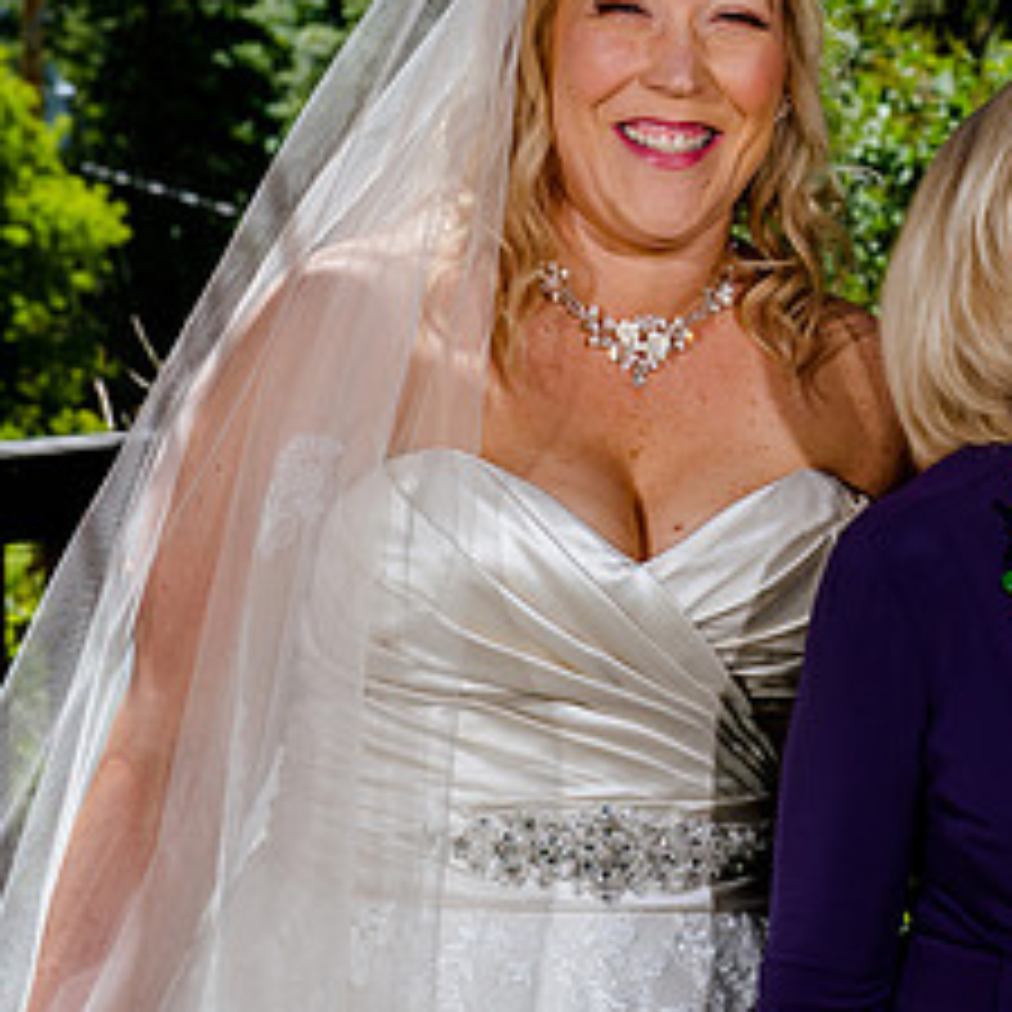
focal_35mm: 163
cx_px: 1115
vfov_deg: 10.7
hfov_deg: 10.6
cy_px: 215
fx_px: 5391
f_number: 8
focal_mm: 62
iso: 160
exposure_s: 1/400
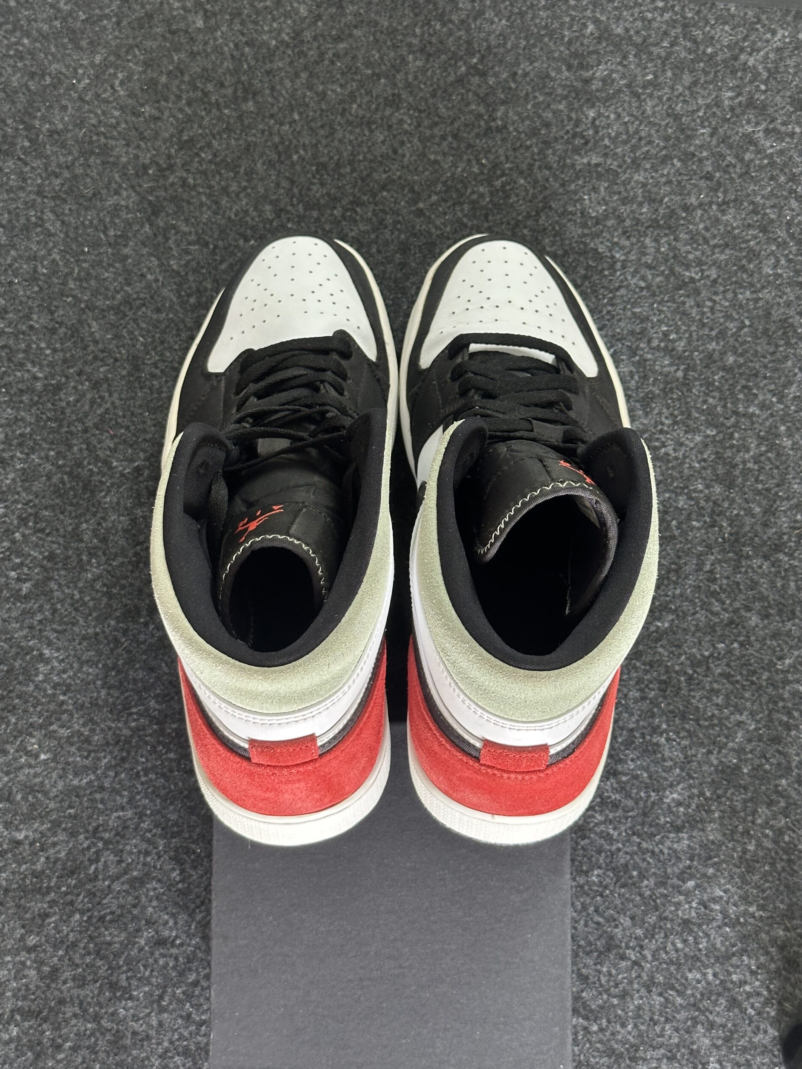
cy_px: 538
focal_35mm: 49
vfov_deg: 38.9
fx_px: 1514
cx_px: 394
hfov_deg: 29.7
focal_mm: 6.86
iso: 200
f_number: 1.78
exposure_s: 1/50
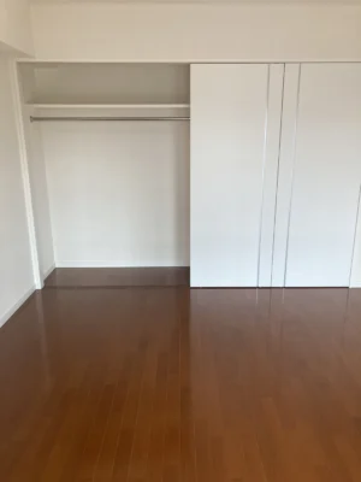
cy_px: 241
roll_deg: -0.3
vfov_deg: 63.4
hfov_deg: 49.7
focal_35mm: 28
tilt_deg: -15.0
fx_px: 389
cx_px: 180
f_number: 1.8
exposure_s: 1/100
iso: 32
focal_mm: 3.99
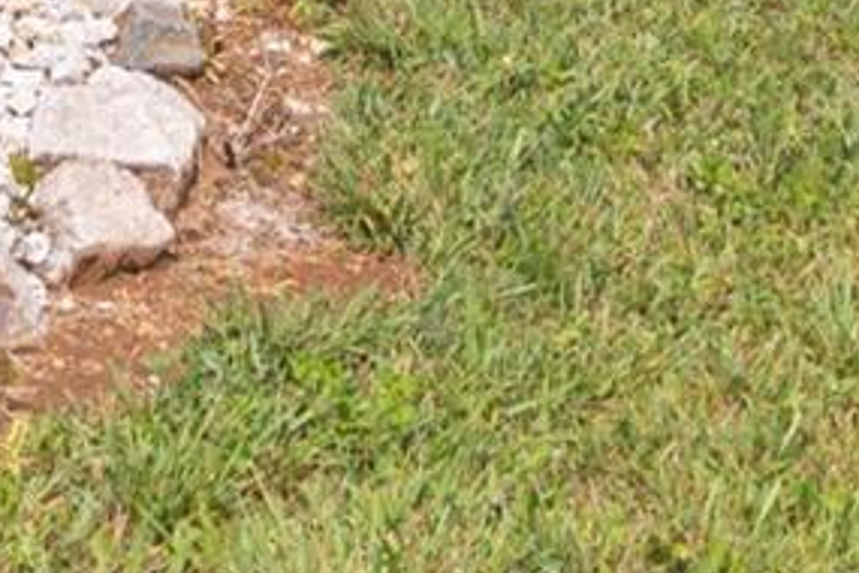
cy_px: -1258
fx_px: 2911
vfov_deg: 8.8
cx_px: -87
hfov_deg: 16.3
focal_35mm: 122
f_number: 7.1
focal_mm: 17
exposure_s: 1/1600
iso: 320
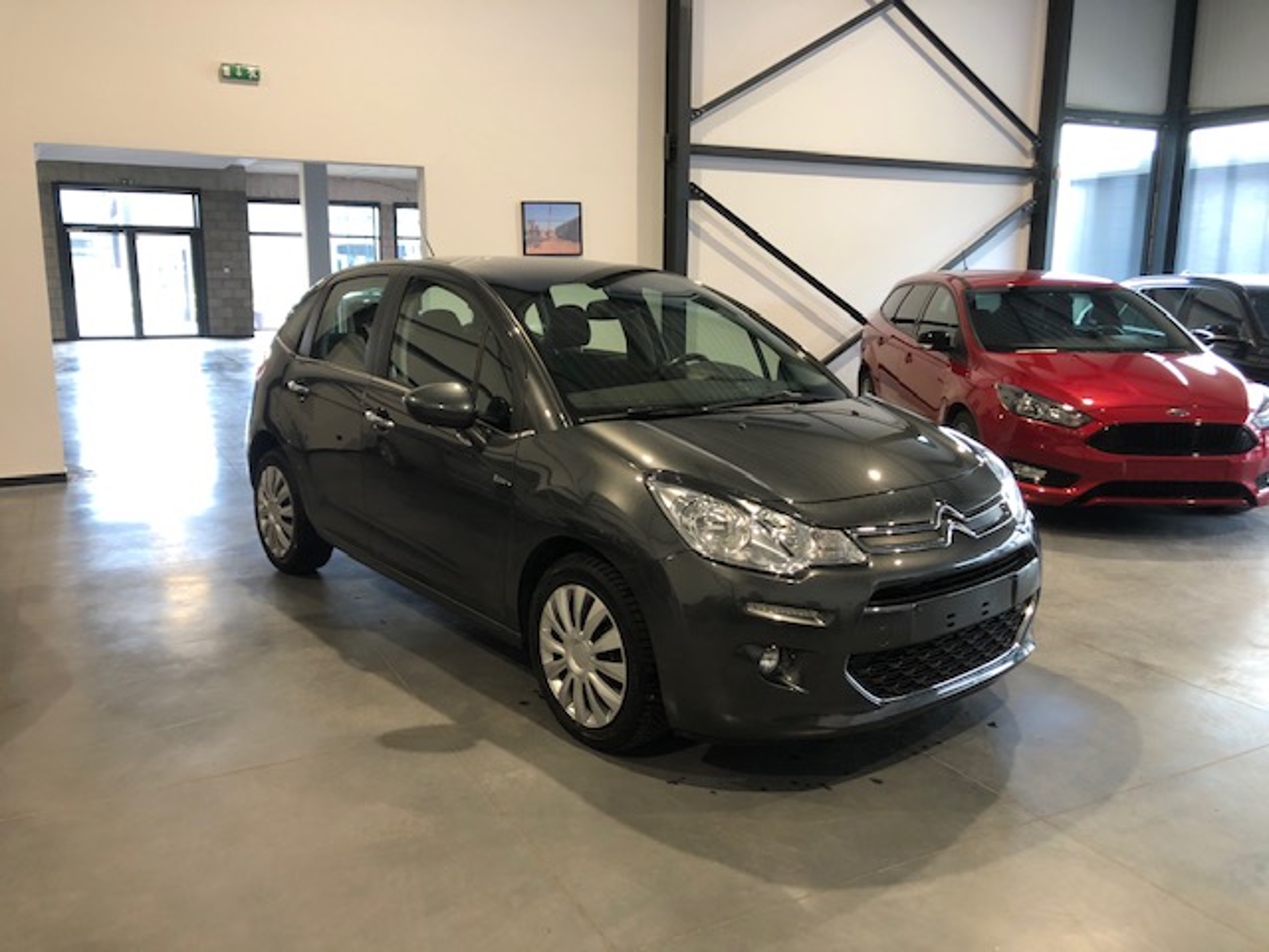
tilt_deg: -12.0
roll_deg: +0.0
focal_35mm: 28
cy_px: 476
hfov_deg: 63.4
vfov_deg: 49.7
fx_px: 1026
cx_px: 634
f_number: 1.8
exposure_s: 1/25
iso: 40
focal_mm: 3.99
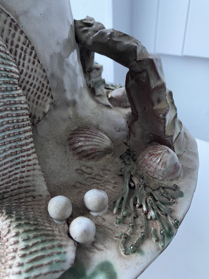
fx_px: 209
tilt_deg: -32.6
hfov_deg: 53.1
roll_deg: +2.7
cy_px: 140
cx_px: 104
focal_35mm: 26
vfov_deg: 67.3
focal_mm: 4.25
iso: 640
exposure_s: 1/36
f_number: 1.8
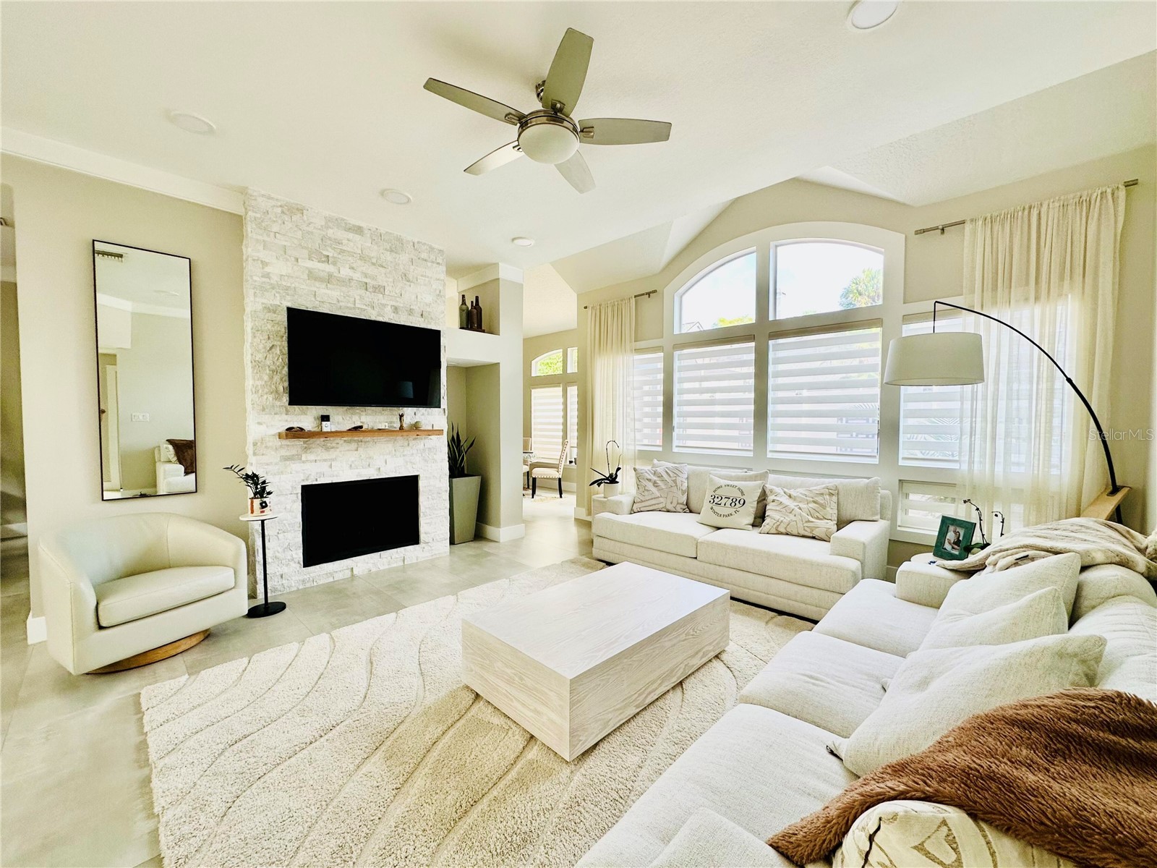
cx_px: 578
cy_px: 434
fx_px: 468
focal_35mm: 14
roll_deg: +0.2
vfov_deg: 85.7
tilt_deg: -2.0
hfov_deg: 102.1
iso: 64
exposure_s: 1/99
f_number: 2.2
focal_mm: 2.22
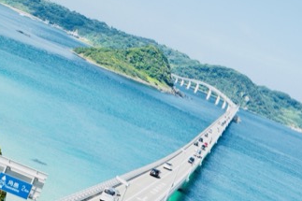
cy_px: 115
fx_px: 830
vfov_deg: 13.8
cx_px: 201
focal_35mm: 99
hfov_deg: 20.6
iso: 200
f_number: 8
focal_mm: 32
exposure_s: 1/320
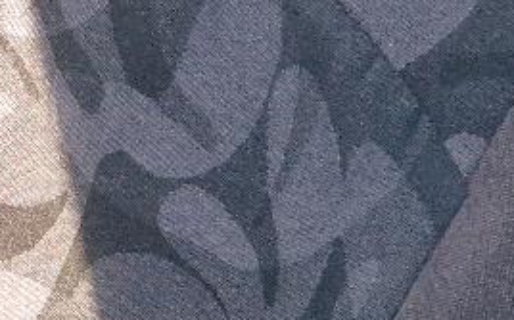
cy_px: -178
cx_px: -186
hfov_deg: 12.3
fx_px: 2295
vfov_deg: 7.8
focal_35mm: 164
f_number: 1.8
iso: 50
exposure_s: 1/120
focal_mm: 5.4
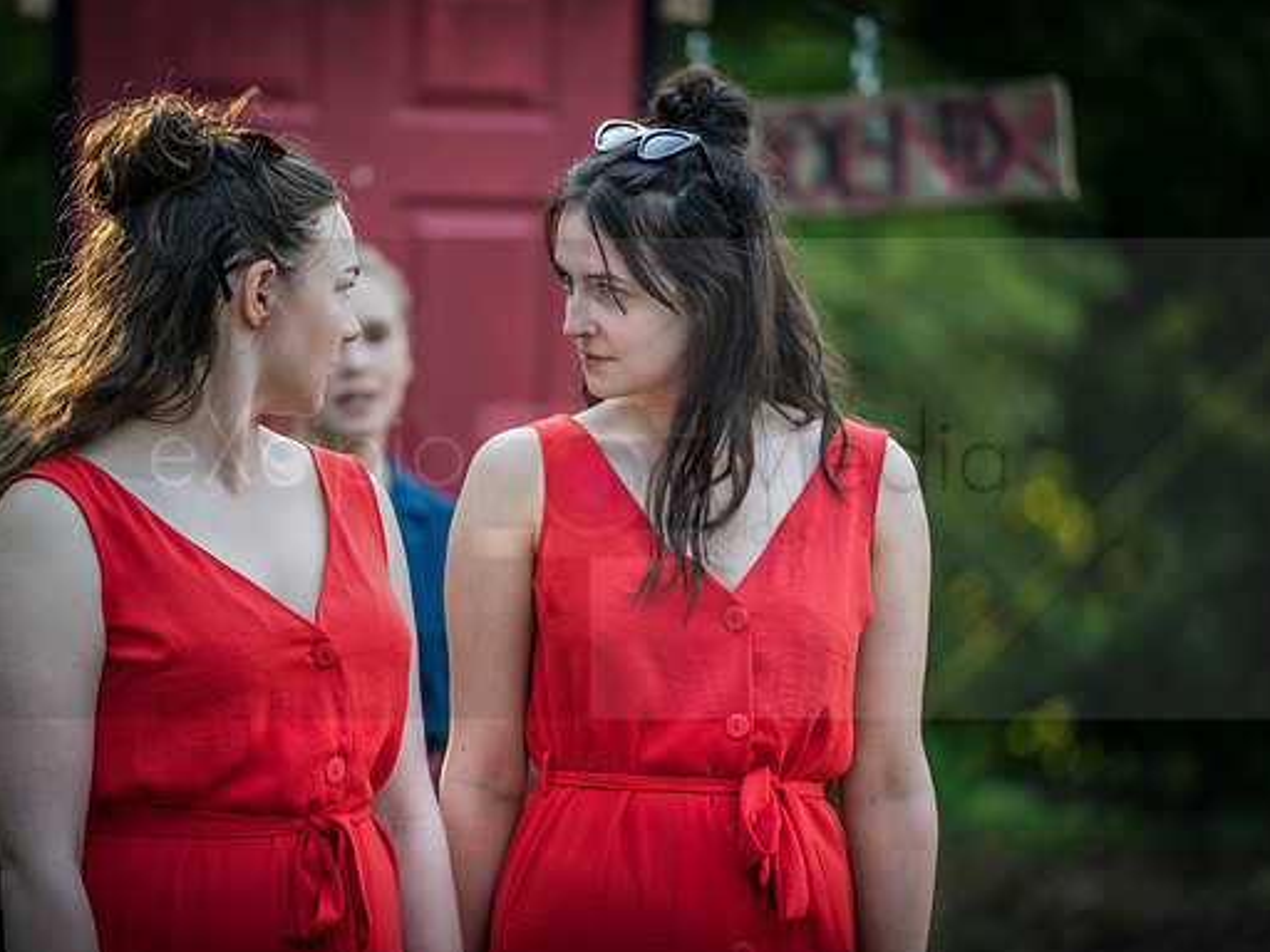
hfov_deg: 9.1
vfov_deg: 6.8
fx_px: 7998
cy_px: 477
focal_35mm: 218
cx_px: 593
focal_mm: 200
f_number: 2.8
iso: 320
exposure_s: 1/250
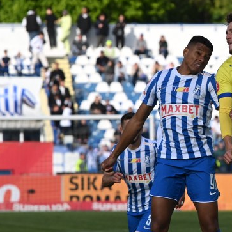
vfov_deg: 2.9
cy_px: 117
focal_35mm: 599
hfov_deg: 2.9
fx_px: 4542
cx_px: 240
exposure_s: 1/5000
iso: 1000
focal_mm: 200
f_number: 5.6
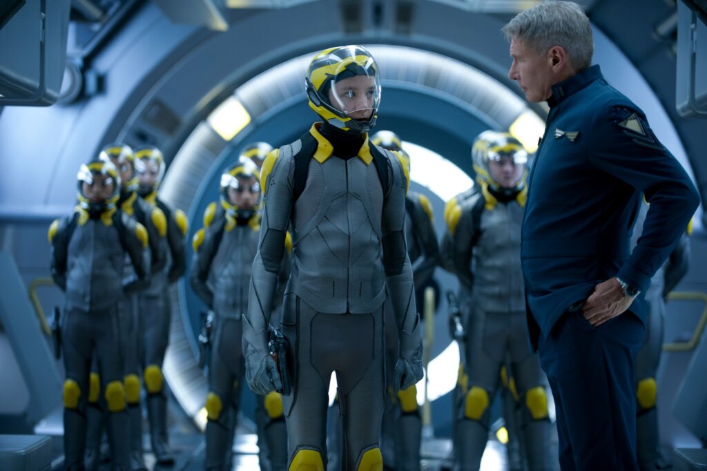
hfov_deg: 18.6
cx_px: 354
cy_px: 236
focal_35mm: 110
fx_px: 2159
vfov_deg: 12.4
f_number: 2.8
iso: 1000
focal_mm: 110
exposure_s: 1/125
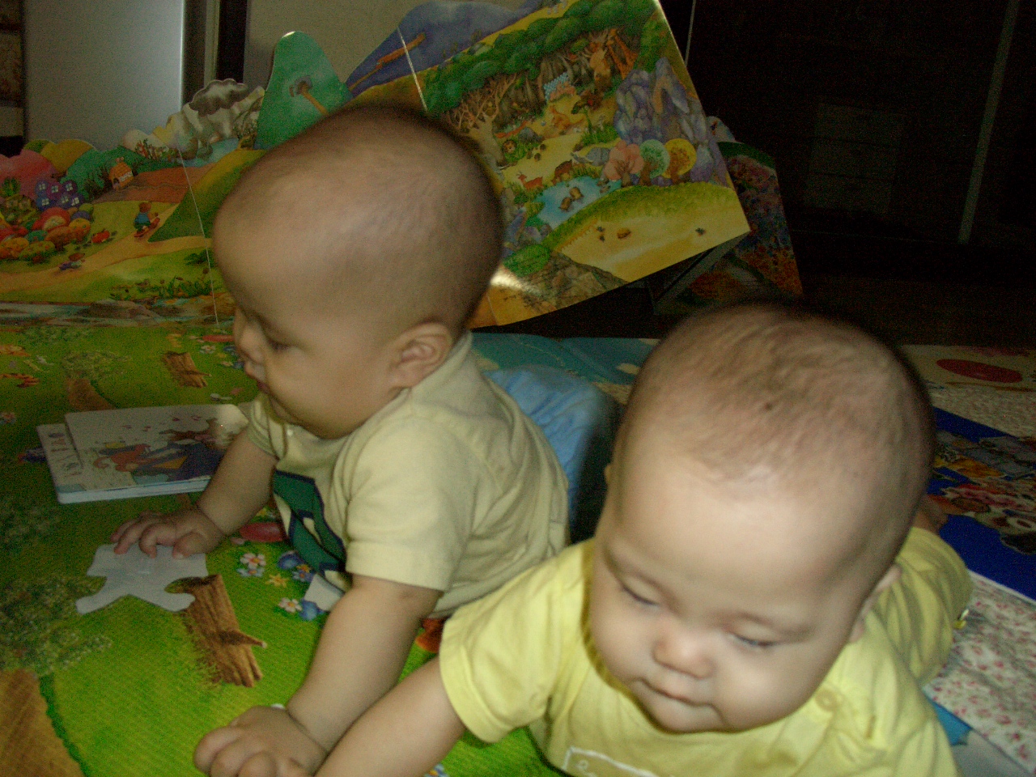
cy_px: 388
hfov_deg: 55.4
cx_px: 518
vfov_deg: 42.9
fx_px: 988
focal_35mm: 33
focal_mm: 7.1
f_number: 2.8
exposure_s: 1/60
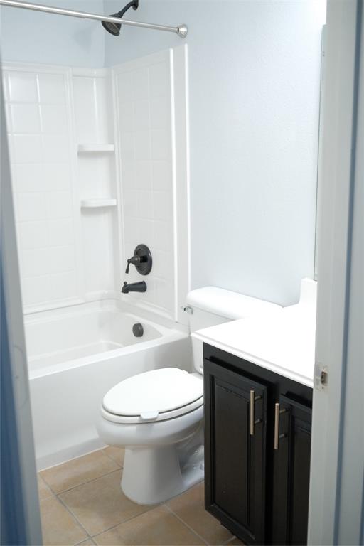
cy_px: 273
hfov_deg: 37.9
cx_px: 182
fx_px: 531
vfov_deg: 54.4
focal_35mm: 35
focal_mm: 23
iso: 3200
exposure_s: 1/125
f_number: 2.8
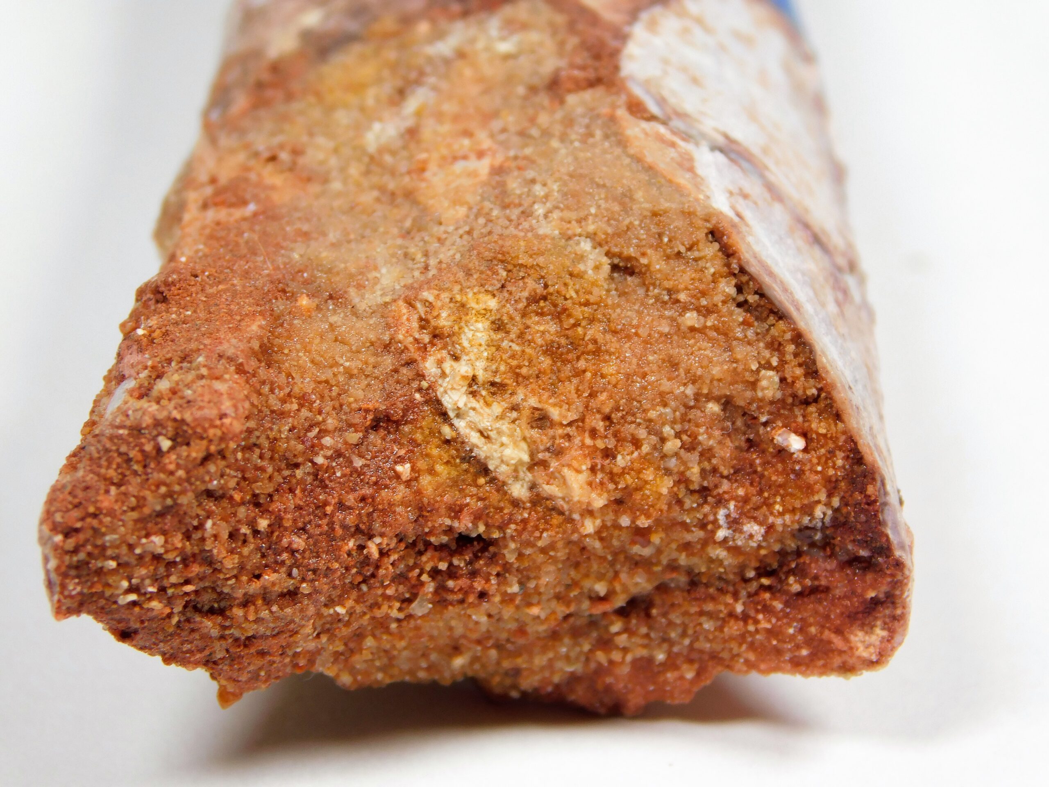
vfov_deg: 6.4
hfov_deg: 8.5
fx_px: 7031
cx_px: 524
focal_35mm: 232
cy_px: 394
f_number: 5.6
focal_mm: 41.3
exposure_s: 1/100
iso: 125
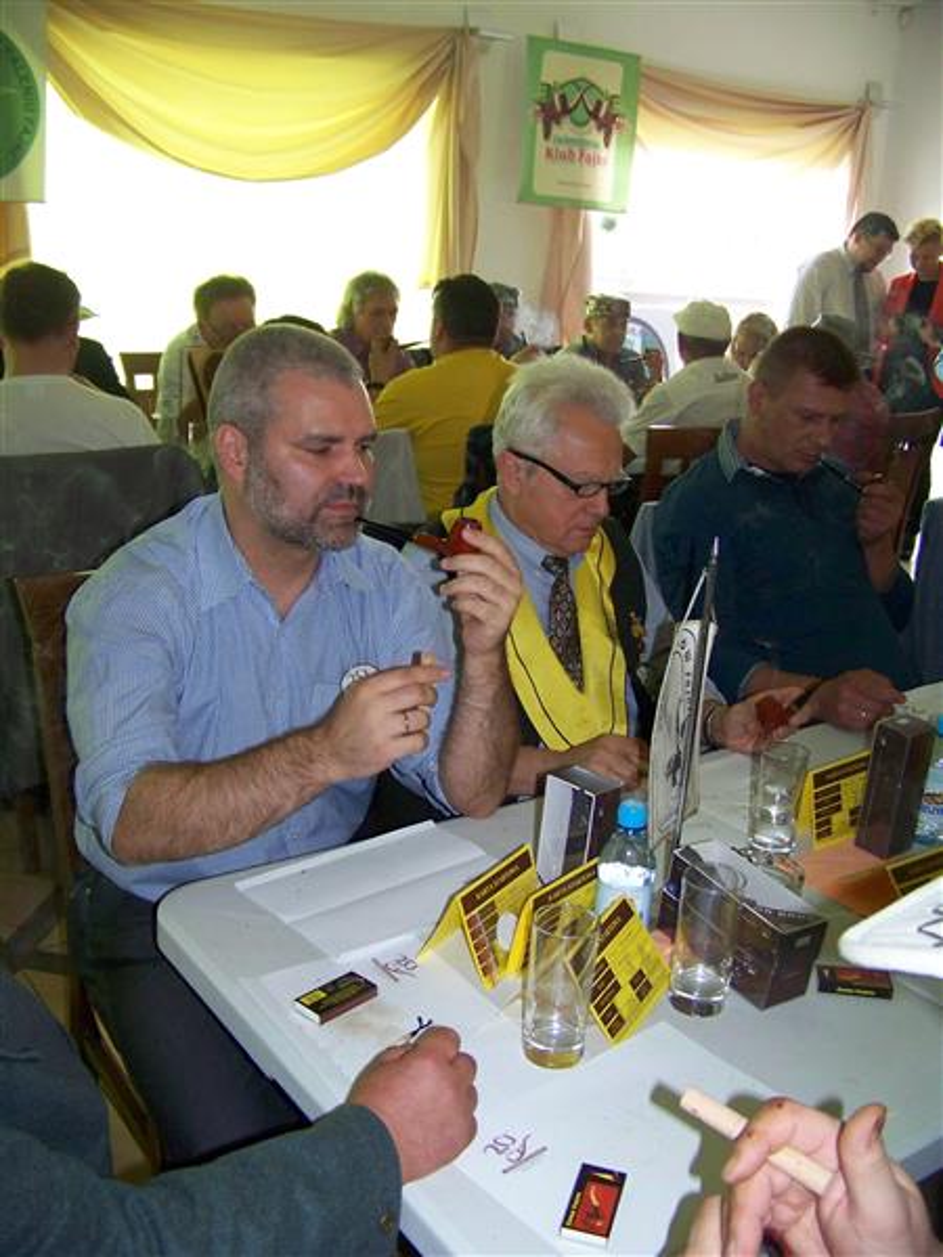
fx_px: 1308
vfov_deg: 51.4
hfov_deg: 39.7
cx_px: 472
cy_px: 628
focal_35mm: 36
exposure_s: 1/30
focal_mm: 5.85
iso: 200
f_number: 2.8
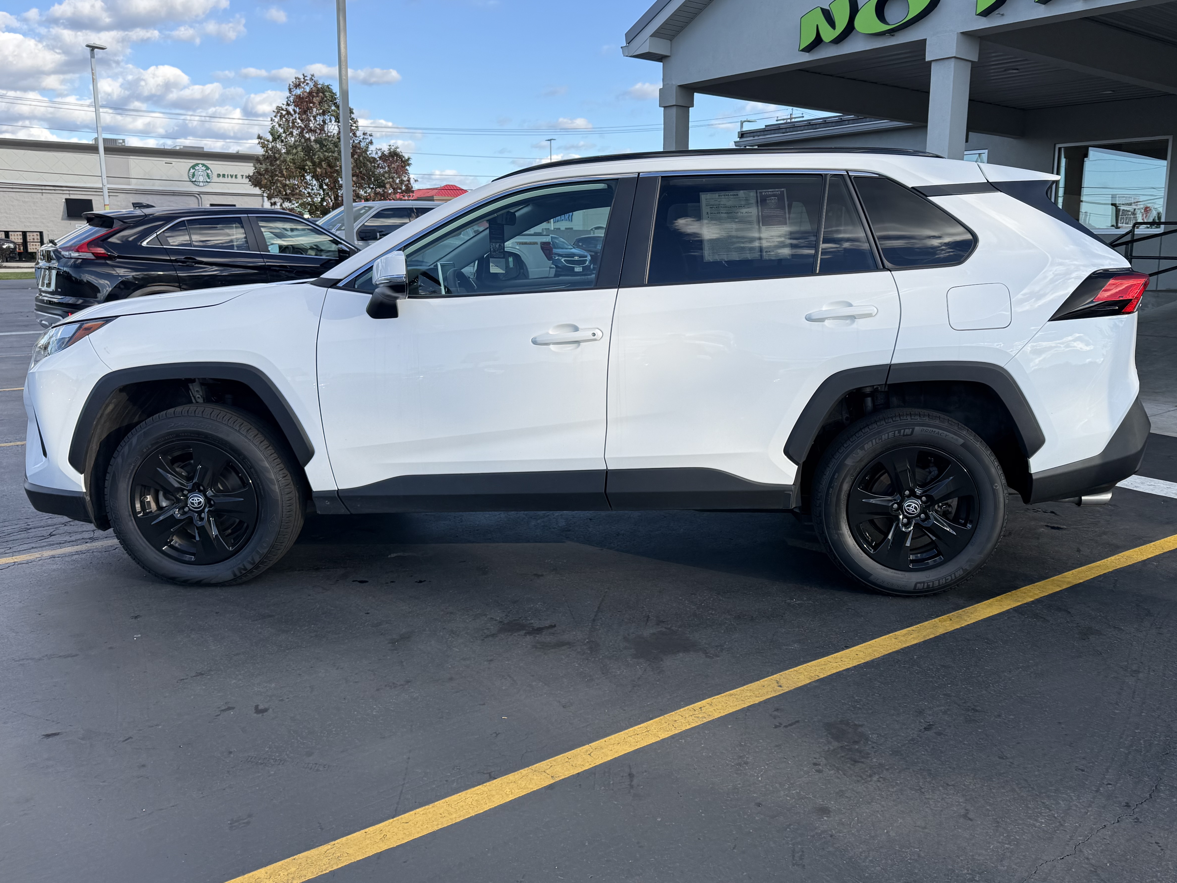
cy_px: 418
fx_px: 986
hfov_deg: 61.4
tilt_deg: -9.8
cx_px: 674
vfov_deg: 48.2
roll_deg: -1.1
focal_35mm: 29
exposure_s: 1/2000
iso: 80
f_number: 1.78
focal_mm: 6.76
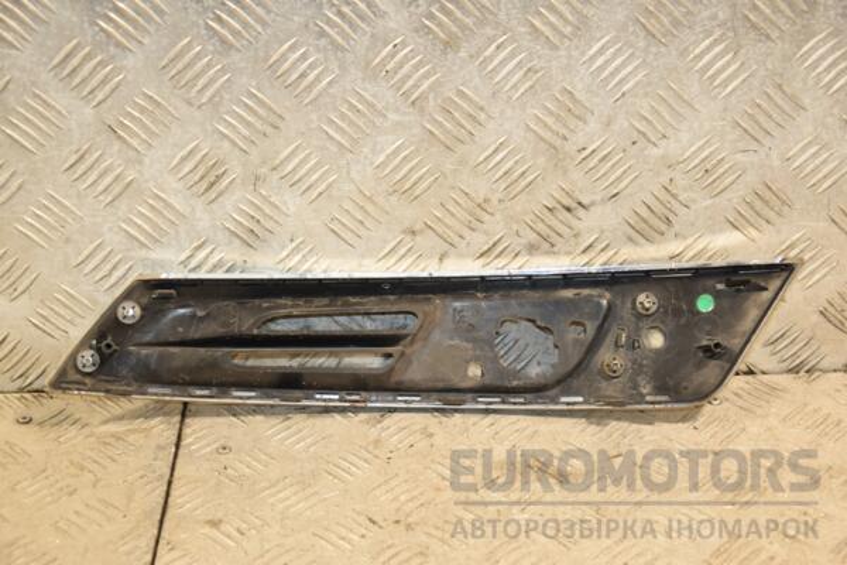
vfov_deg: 18.2
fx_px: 1764
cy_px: 282
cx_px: 424
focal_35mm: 75
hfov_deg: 27.0
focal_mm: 50
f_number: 5
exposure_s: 1/160
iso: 800
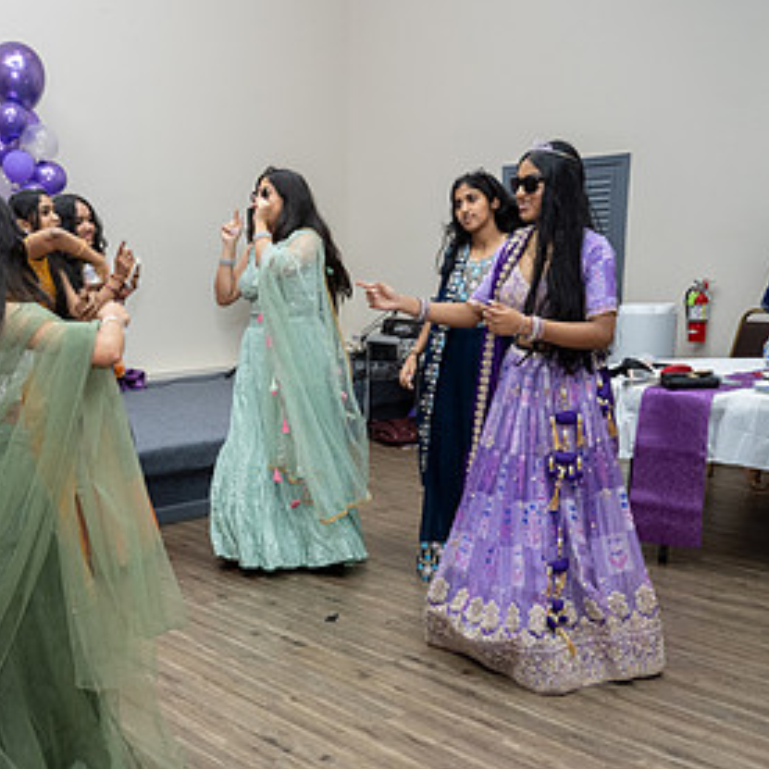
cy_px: 511
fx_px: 1081
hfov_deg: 38.1
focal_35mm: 43
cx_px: 189
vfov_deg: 38.7
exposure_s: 1/160
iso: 1000
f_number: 4.5
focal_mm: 24
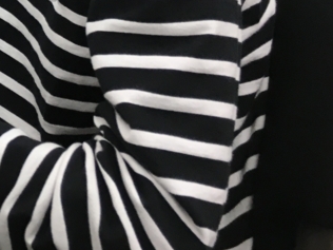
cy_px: -112
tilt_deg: -13.1
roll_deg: -0.1
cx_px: -198
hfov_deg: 18.1
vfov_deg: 14.7
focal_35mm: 94
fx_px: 904
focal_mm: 4.15
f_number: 2.2
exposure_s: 1/30
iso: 32
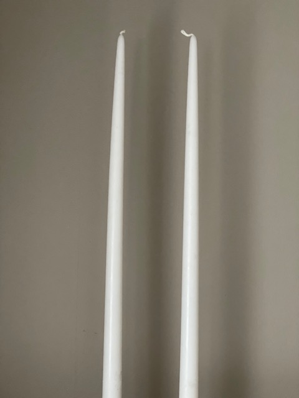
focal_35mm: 52
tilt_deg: +0.2
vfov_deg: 36.8
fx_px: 599
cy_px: 199
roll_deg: -1.2
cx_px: 150
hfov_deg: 28.0
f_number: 2
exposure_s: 1/40
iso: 400
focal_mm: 6
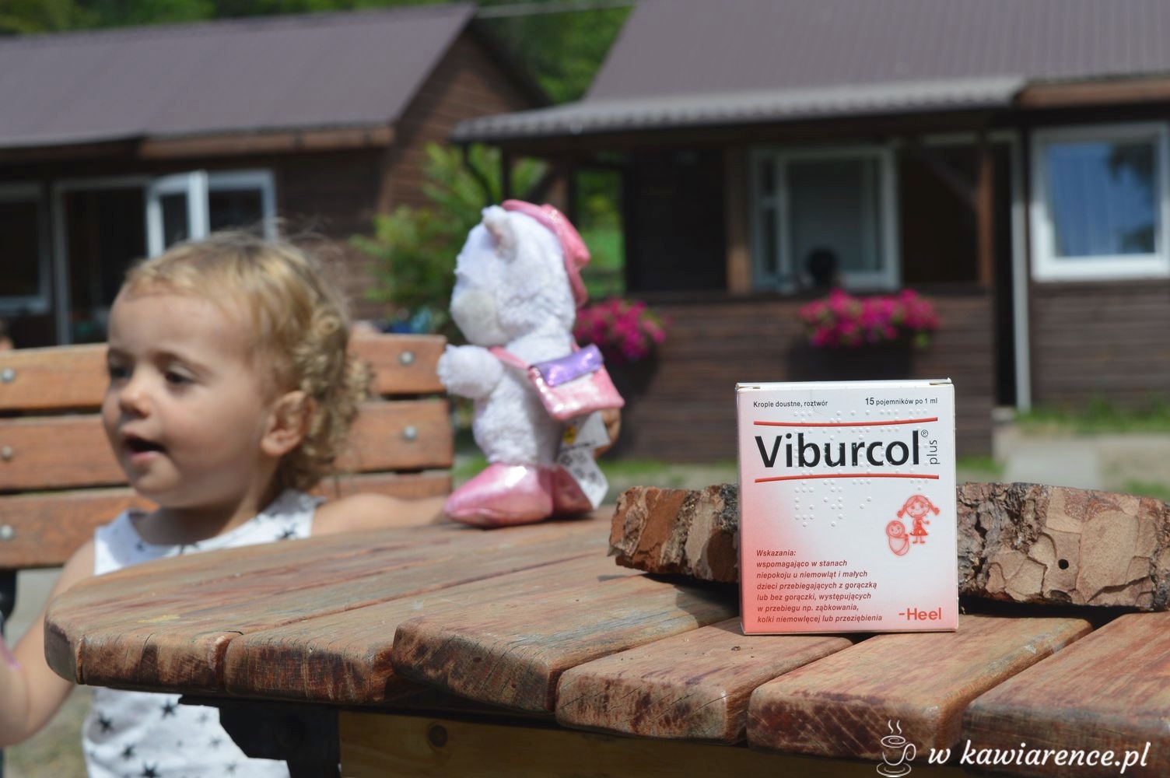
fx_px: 1851
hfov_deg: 35.1
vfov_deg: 23.7
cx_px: 585
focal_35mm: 57
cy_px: 389
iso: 100
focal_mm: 38
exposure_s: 1/320
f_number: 8
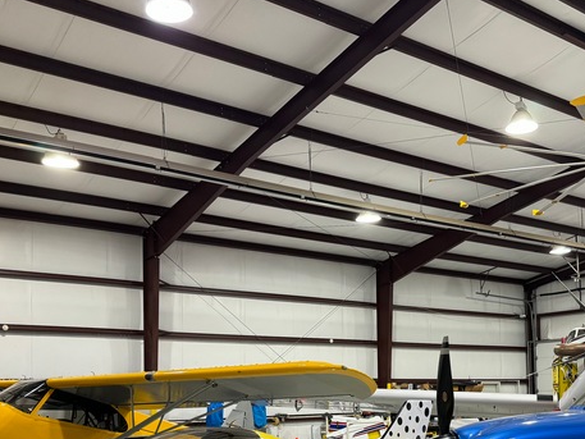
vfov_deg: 33.1
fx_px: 710
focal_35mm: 42
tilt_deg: -0.8
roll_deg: +1.1
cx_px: 347
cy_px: 369
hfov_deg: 44.6
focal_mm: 6.86
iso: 200
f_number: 1.78
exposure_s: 1/60
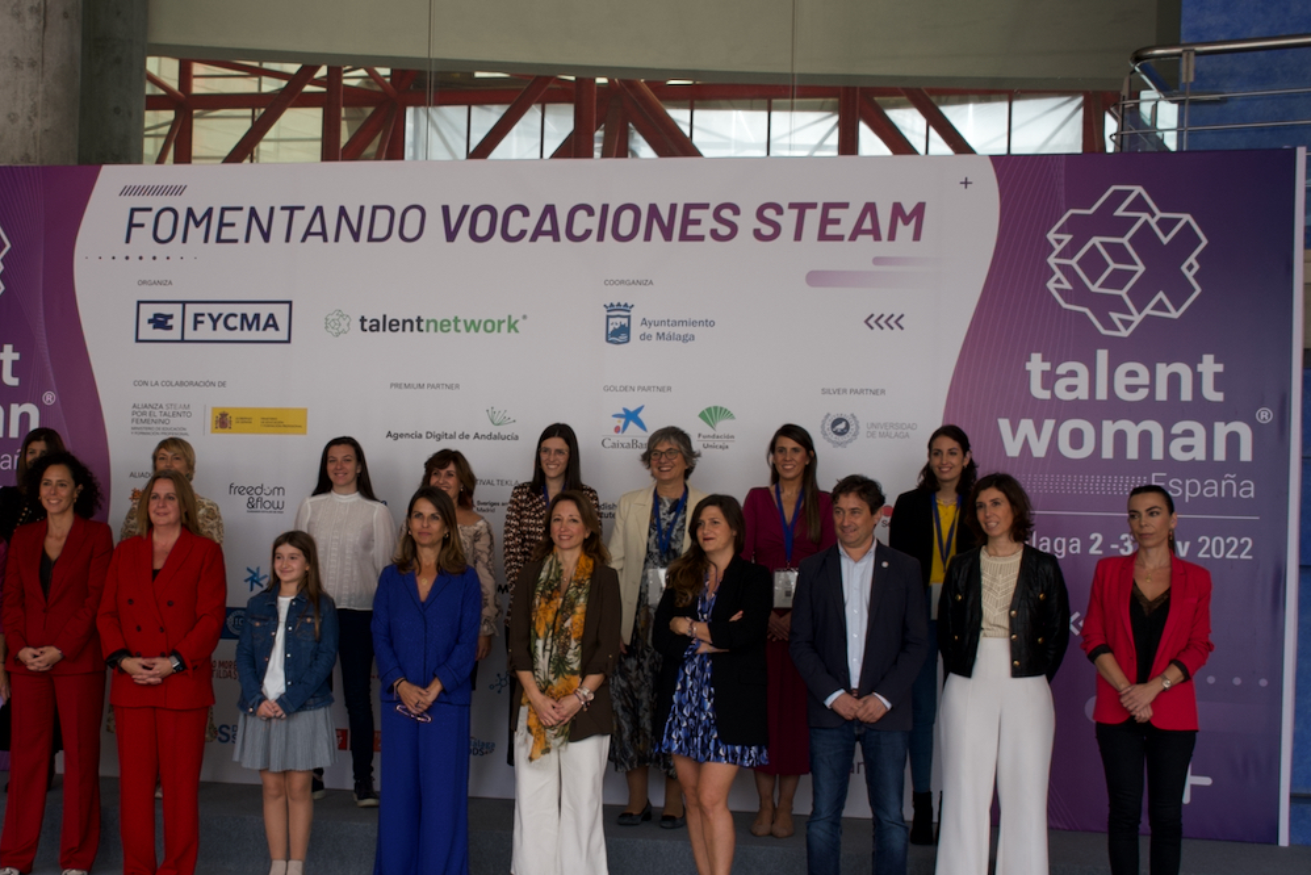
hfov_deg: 39.4
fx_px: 1821
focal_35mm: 50
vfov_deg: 27.0
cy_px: 482
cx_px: 504
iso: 400
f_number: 4
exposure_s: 1/250
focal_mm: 26
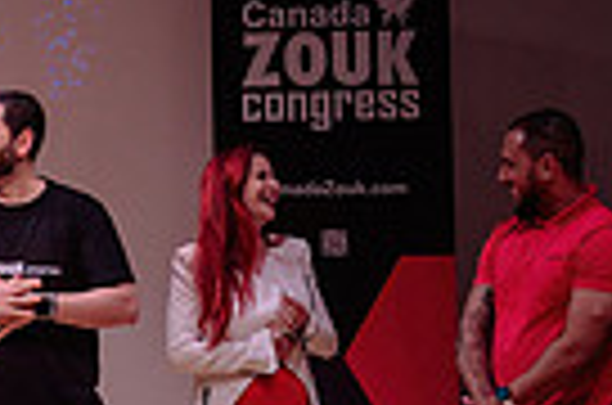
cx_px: -480
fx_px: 3494
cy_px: -32
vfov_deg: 6.6
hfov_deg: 9.5
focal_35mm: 206
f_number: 3.2
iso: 1250
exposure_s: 1/320
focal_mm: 46
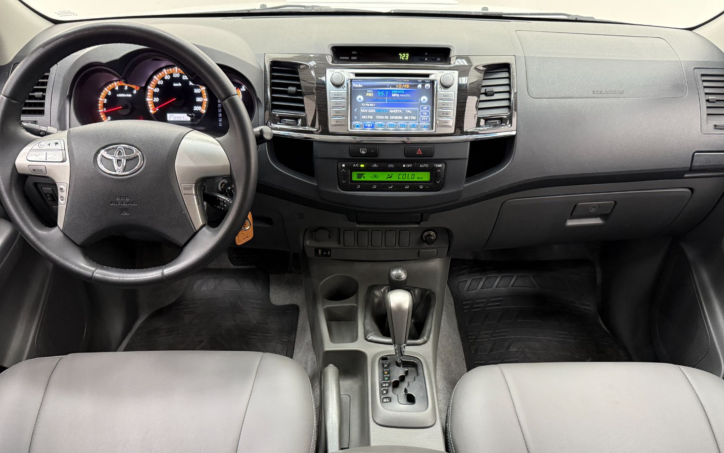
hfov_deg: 66.4
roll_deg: -1.4
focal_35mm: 28
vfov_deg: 44.4
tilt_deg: -35.1
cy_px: 262
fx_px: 552
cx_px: 376
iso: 640
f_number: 1.78
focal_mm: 6.76
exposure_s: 1/60
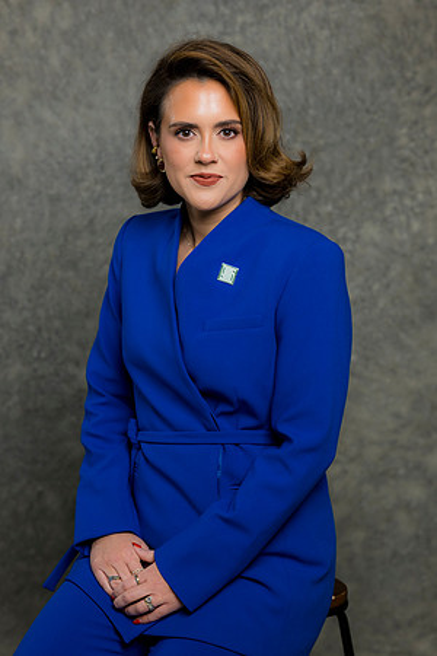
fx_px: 1548
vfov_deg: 23.9
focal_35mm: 85
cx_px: 218
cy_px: 328
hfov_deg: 16.1
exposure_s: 1/200
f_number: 5
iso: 125
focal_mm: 85
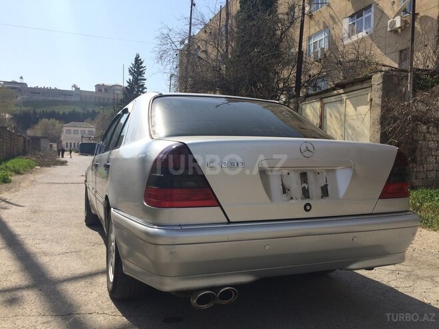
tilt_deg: -2.6
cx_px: 220
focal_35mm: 29
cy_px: 164
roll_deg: +0.6
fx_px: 368
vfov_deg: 48.2
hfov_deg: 61.7
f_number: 2.2
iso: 32
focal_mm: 4.15
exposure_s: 1/2415
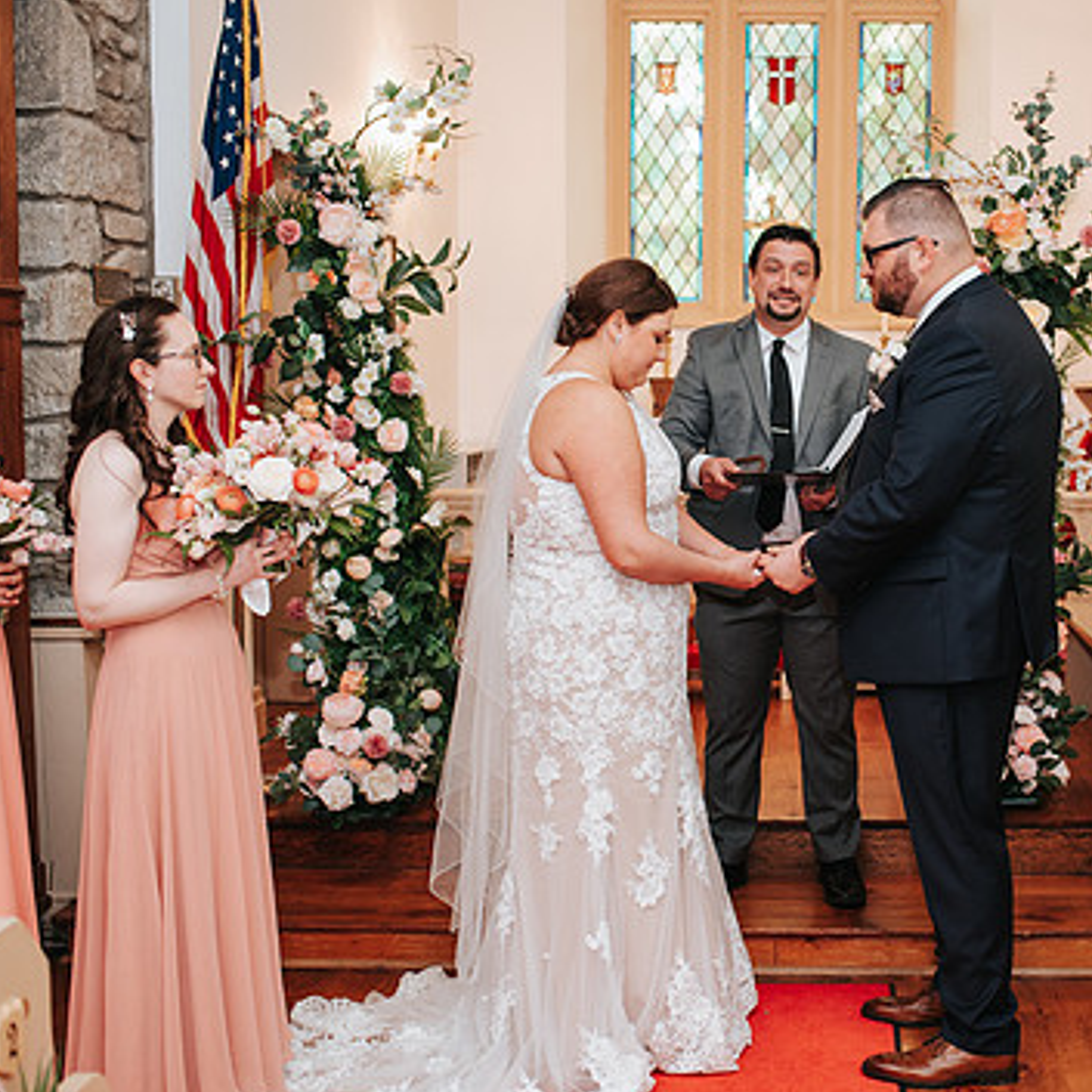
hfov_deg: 32.8
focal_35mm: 51
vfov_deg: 33.4
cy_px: 545
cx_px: 804
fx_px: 1820
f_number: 2.8
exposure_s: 1/200
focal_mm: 35
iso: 1000
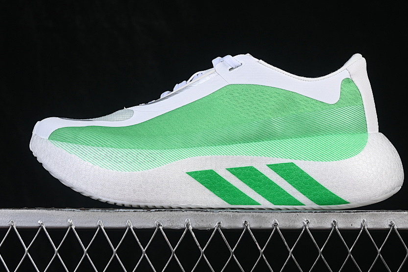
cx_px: 217
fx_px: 1099
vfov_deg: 14.1
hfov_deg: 21.0
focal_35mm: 97
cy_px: 101
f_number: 8
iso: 160
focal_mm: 50
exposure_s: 1/100
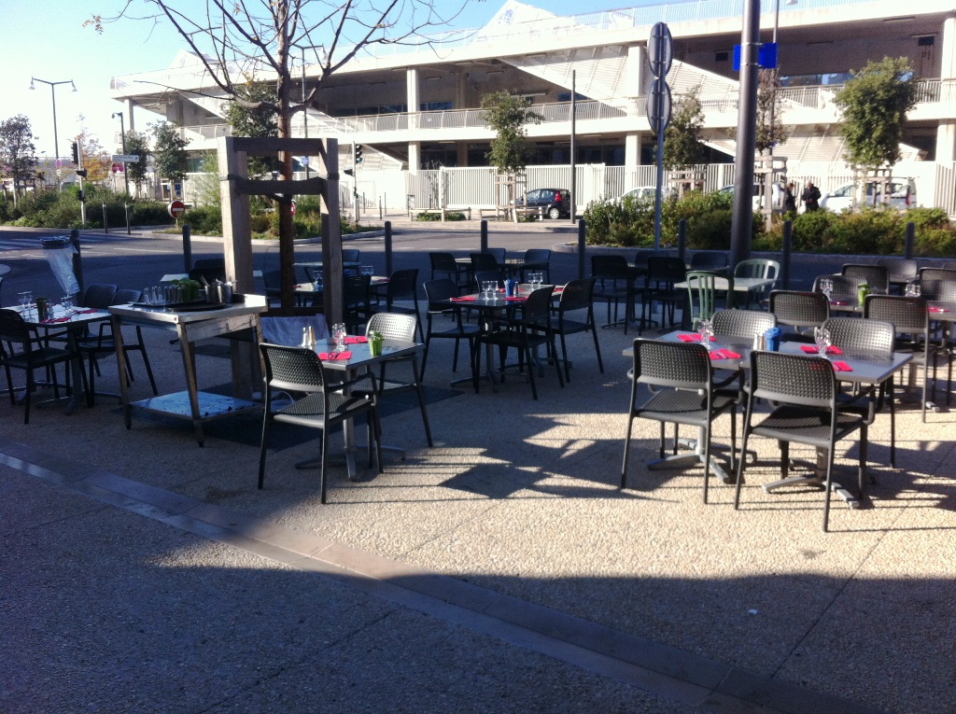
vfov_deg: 40.6
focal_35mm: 35
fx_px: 965
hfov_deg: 52.7
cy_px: 357
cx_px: 478
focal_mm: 3.85
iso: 80
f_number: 2.8
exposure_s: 1/616
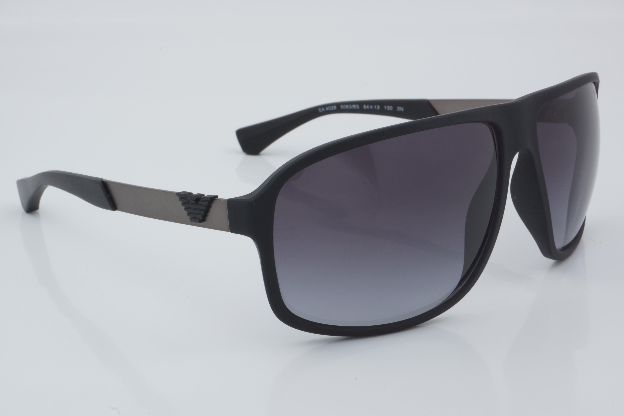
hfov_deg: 29.9
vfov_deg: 20.2
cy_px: 208
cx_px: 312
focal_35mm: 68
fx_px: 1170
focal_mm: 45
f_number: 32
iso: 100
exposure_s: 1/4
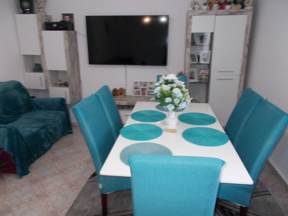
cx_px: 144
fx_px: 216
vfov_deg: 53.1
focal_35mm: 26
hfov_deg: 67.3
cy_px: 108
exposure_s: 1/25
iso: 200
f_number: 3.2
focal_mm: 4.6
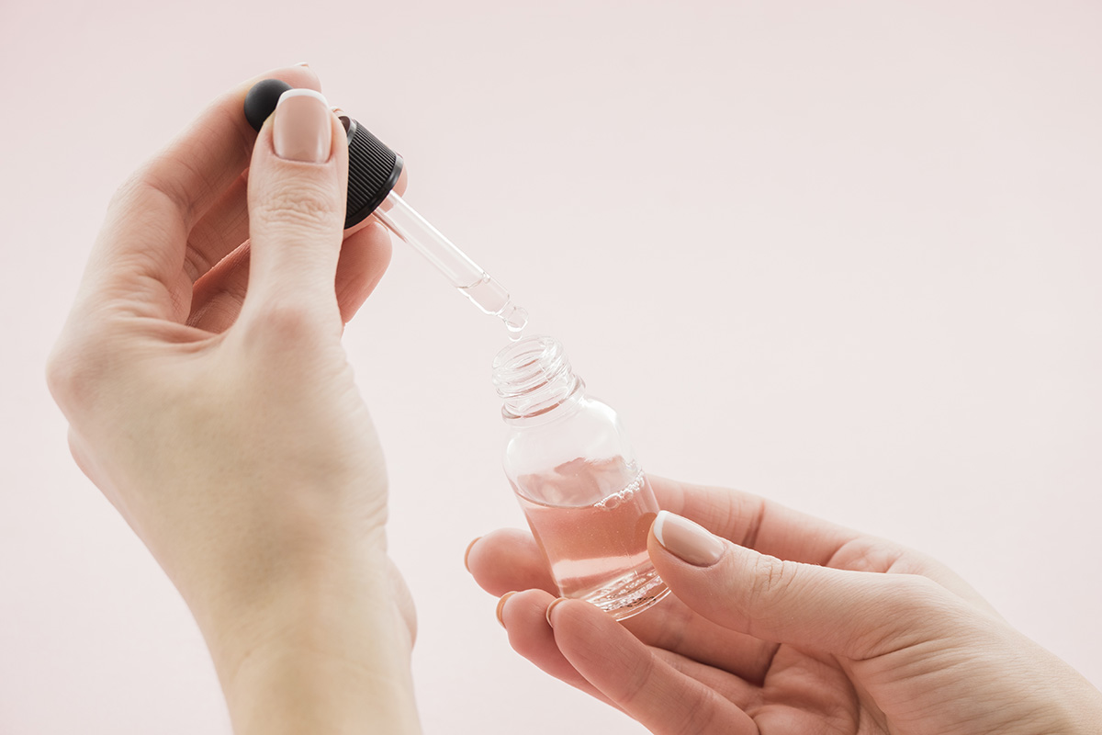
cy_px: 368
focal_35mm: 238
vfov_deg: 5.8
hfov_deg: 8.7
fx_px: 7285
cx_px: 551
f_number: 4
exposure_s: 1/60
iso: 100
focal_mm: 87.11
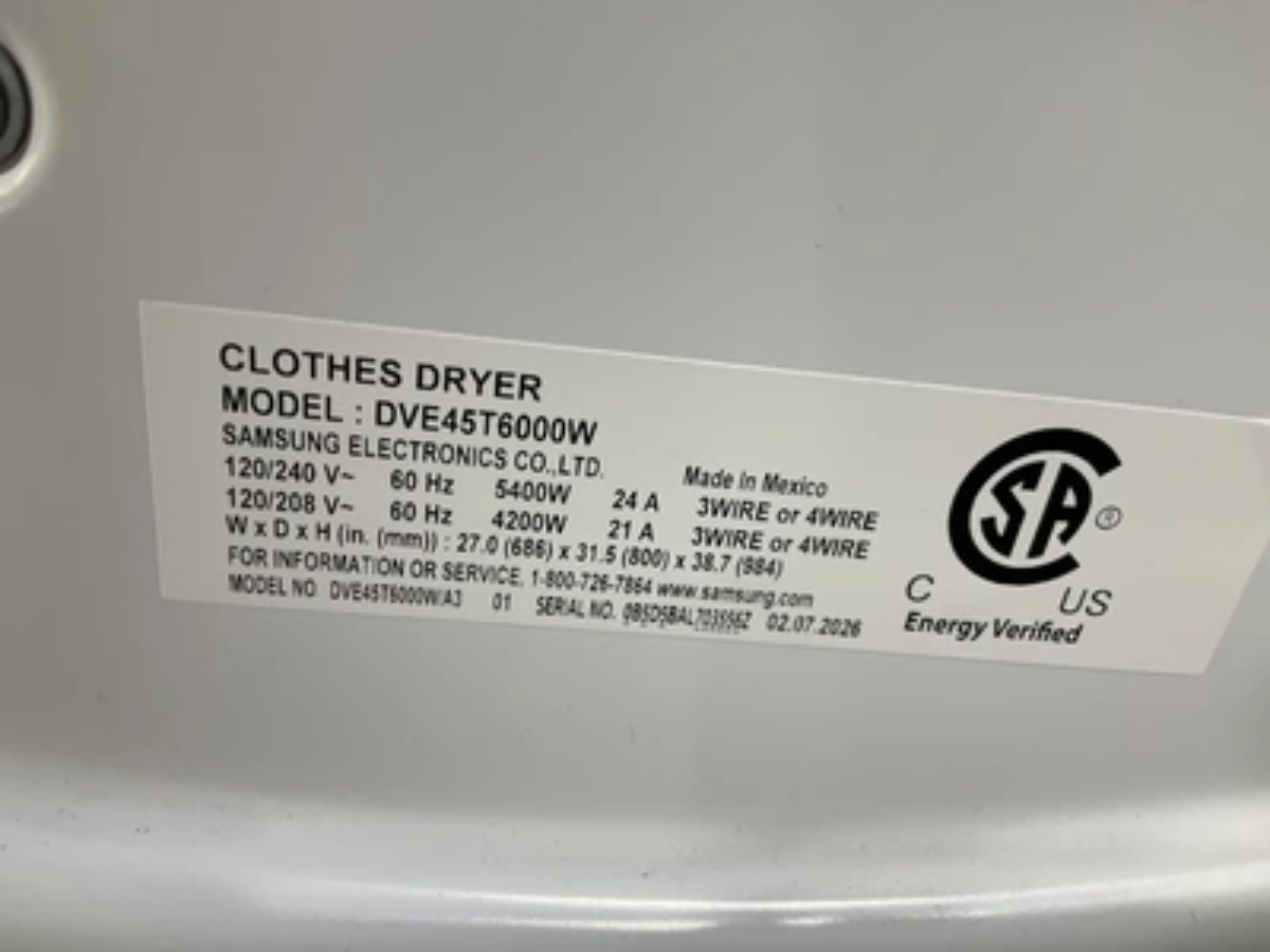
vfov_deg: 48.2
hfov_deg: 61.7
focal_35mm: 29
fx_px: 1064
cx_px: 635
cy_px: 476
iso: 64
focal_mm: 3
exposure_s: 1/60
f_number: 1.8
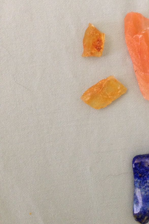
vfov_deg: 39.5
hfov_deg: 26.4
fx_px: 310
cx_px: 122
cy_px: 94
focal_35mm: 50
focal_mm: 4.13
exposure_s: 1/20
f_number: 2.4
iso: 250
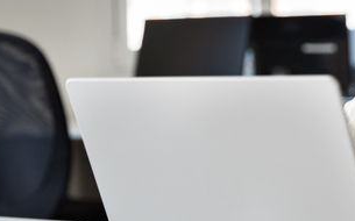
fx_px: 1396
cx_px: 370
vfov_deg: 9.0
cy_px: 48
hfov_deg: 14.2
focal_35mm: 144
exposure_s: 1/800
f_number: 2.8
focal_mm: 59.6
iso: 800
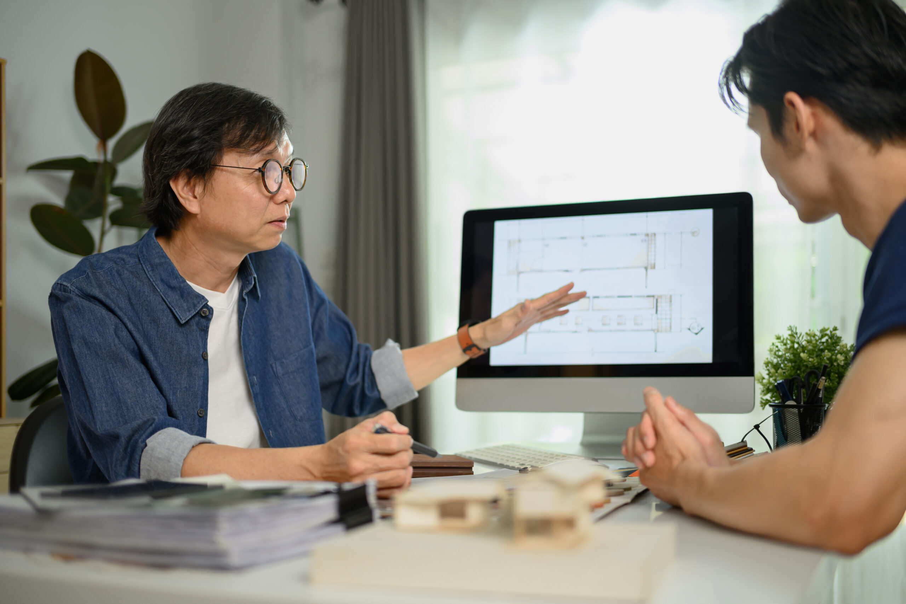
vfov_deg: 33.4
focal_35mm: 40
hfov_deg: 48.5
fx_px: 1007
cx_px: 453
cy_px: 302
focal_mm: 40
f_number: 2
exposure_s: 1/250
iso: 500
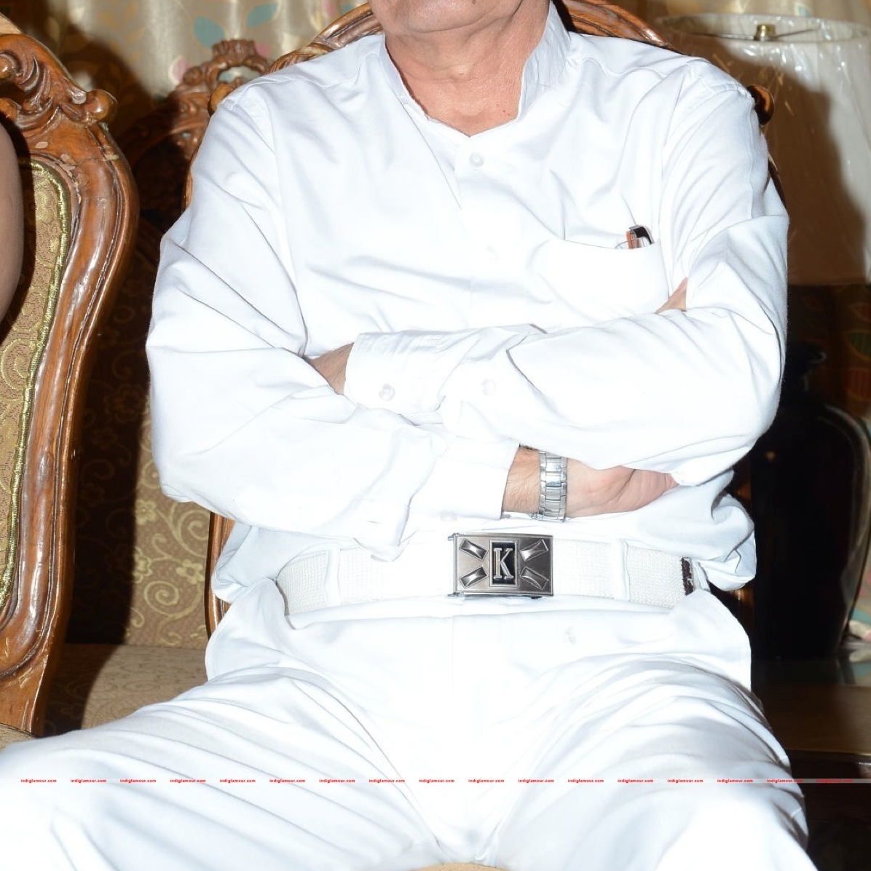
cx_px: 436
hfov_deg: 12.9
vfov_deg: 12.9
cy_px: 237
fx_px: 3843
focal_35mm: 135
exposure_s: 1/125
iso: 250
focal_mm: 70
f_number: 7.1
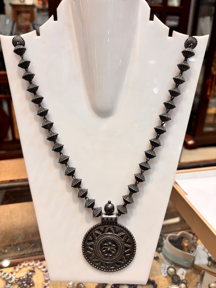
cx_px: 108
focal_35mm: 26
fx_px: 216
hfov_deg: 53.1
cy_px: 144
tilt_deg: -21.8
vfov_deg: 67.3
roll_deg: -1.6
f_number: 1.6
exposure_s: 1/100
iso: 50
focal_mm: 5.96
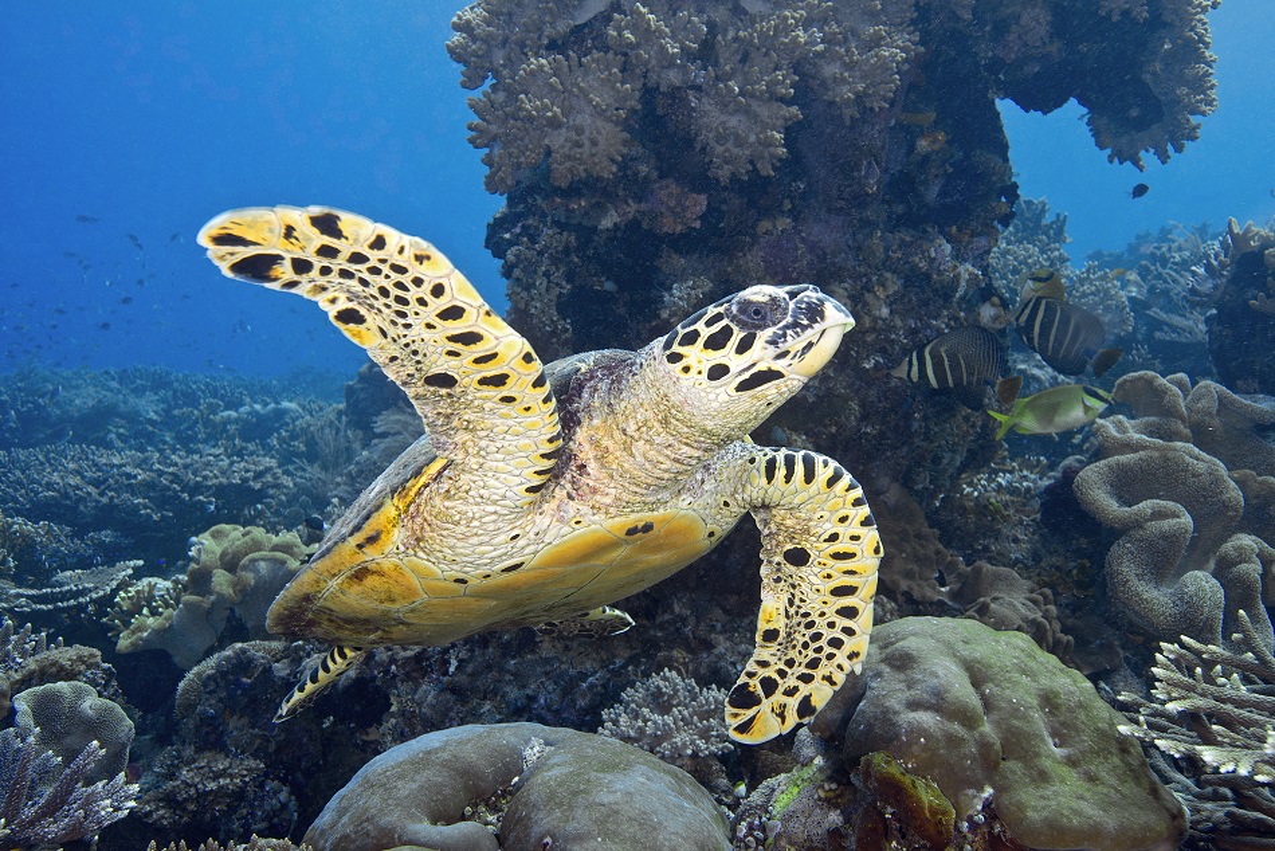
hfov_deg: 54.4
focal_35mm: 35
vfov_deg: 37.9
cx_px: 638
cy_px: 426
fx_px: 1240
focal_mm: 35
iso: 400
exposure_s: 1/100
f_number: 9
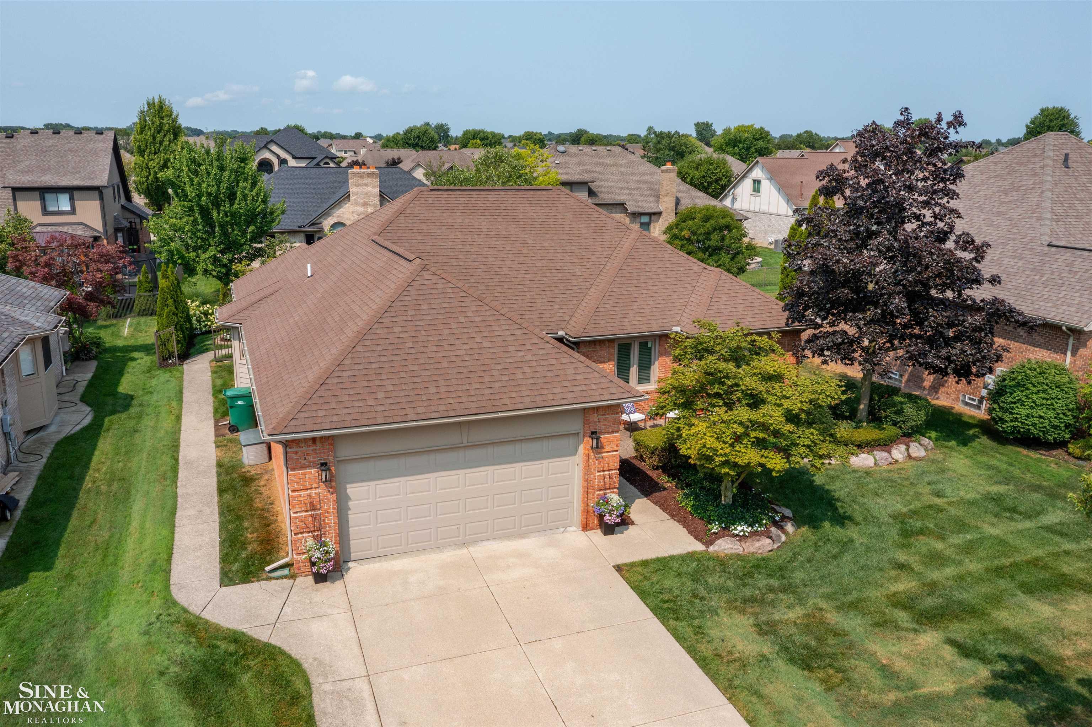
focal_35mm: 28
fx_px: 849
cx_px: 546
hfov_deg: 65.5
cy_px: 364
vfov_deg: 46.4
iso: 100
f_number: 5.6
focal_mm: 10.26
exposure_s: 1/500
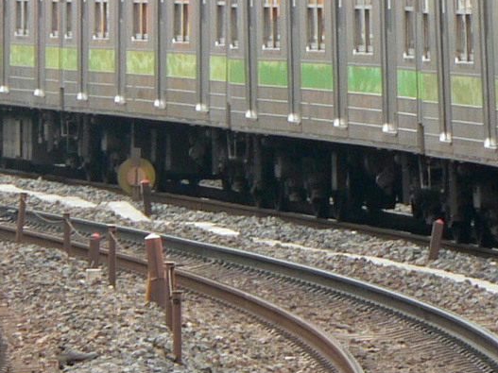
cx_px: 635
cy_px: 21
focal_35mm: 874
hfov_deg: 2.3
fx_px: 12571
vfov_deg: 1.7
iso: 80
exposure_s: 1/125
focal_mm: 40.1
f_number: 3.3
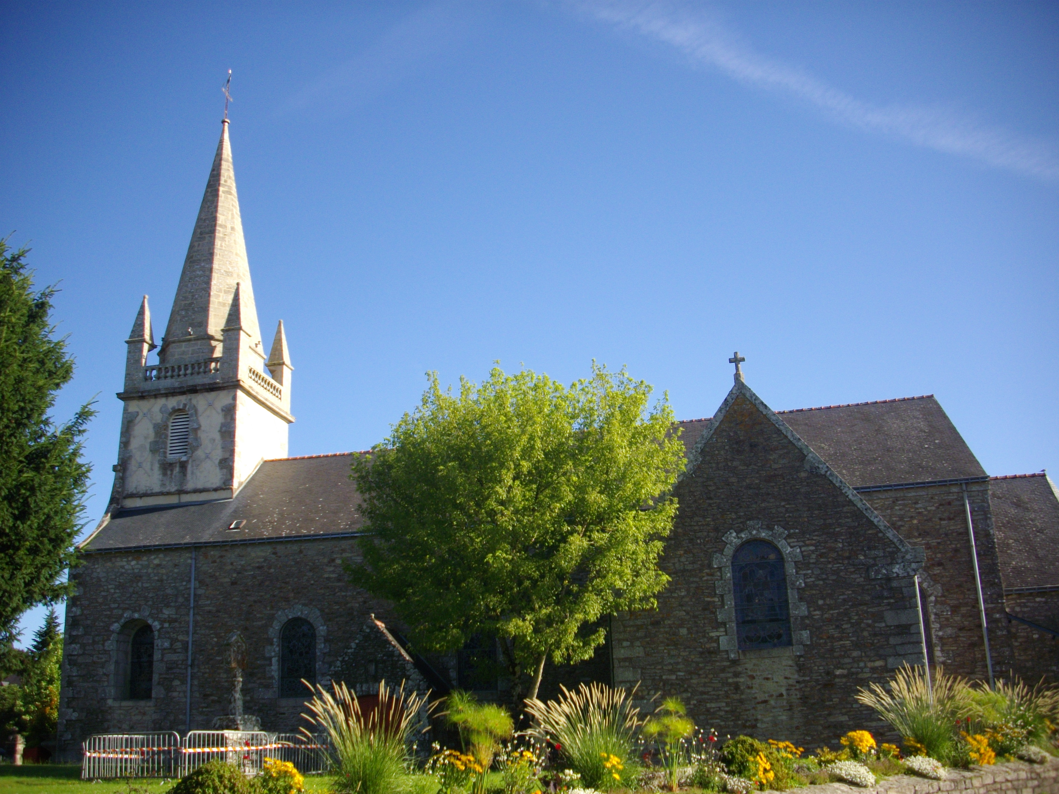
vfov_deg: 38.7
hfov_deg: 50.1
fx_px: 1132
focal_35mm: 37
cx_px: 530
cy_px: 397
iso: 100
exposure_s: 1/200
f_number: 5.6
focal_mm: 6.2
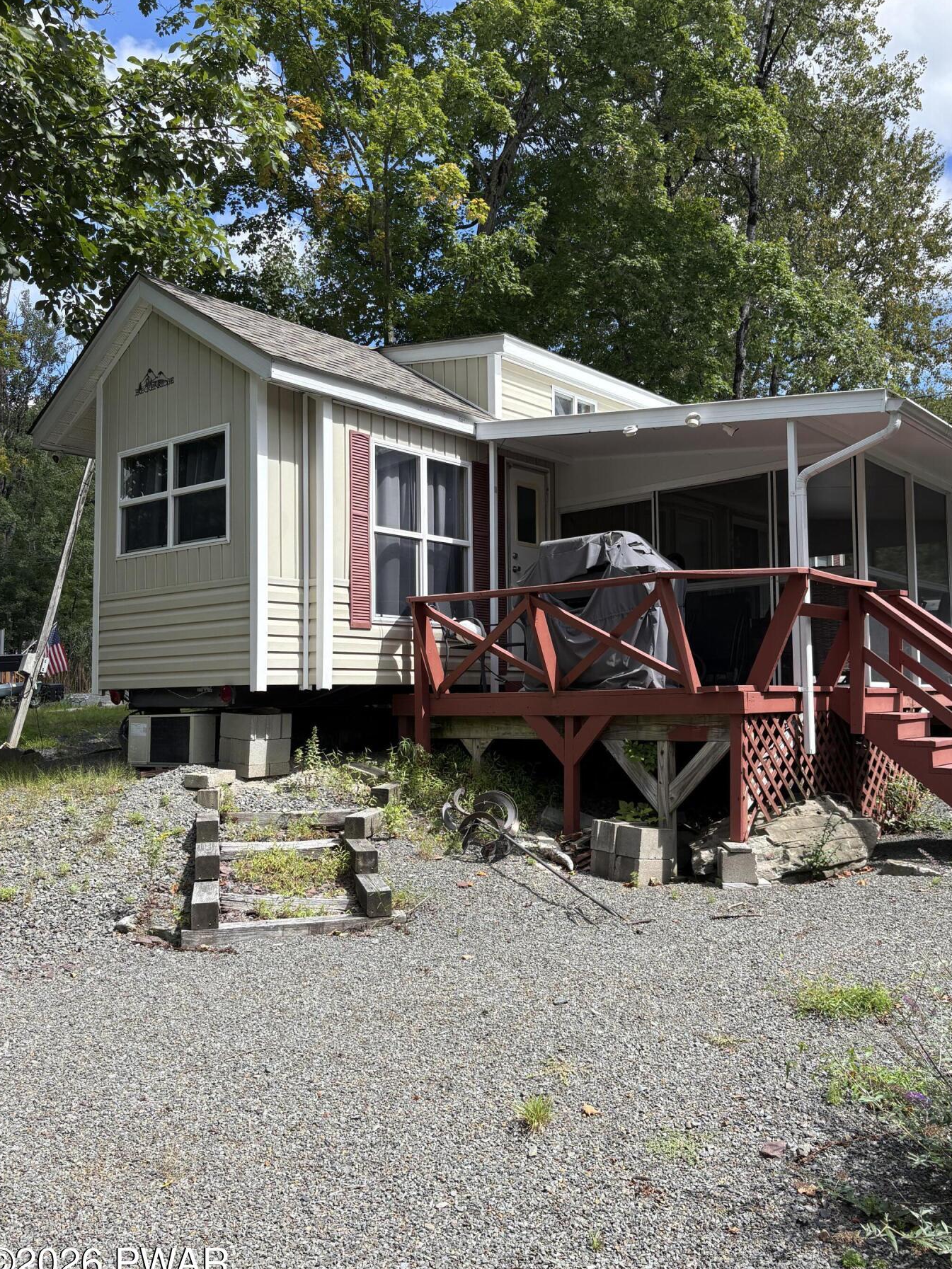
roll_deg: +0.5
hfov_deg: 48.2
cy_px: 620
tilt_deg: +4.4
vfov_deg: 61.6
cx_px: 512
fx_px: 1063
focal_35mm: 29
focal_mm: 5.96
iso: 64
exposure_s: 1/1751
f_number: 1.6
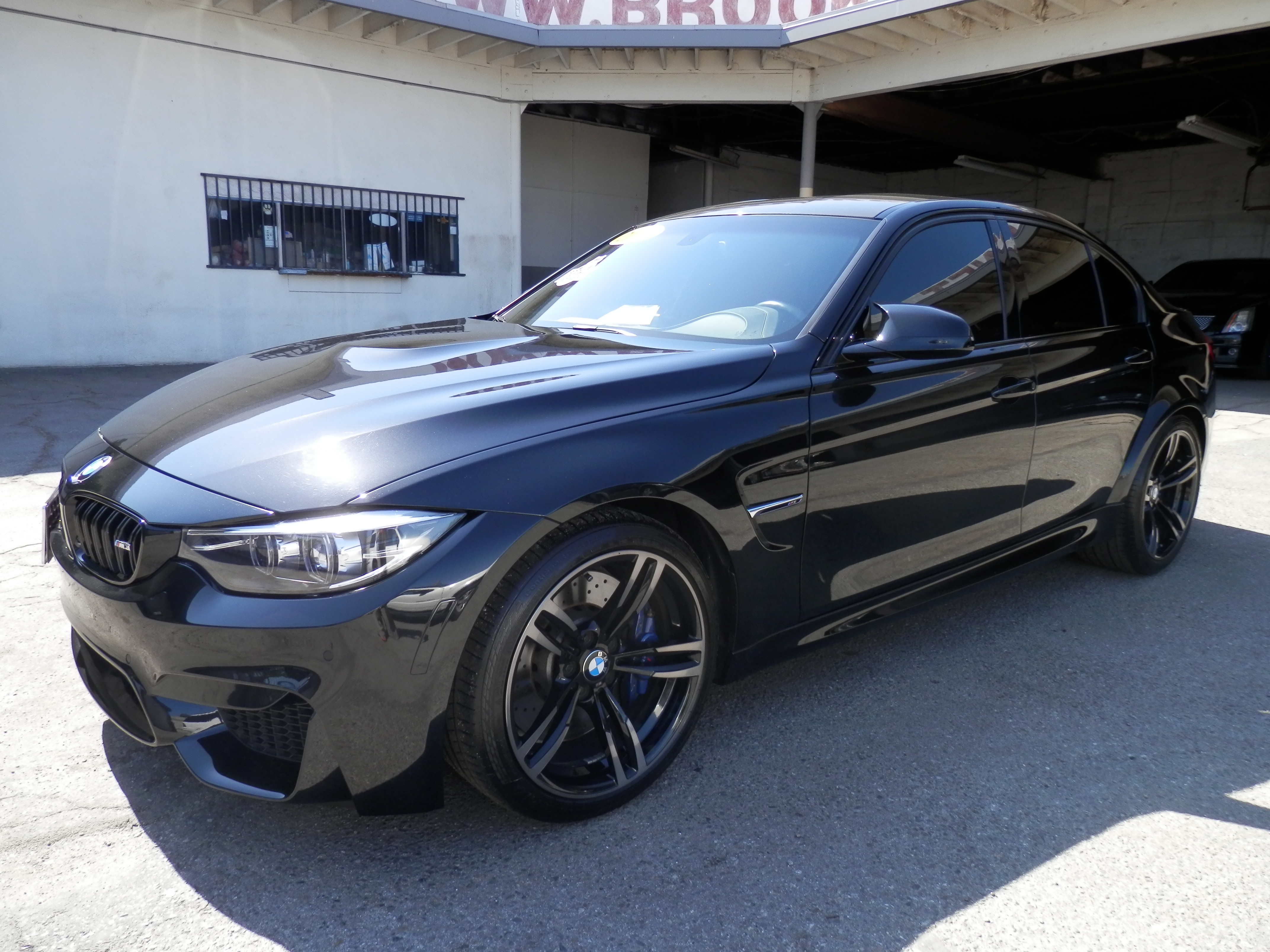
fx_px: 917
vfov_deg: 54.9
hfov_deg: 69.4
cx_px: 635
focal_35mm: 25
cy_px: 476
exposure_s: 1/250
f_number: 3
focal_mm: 4.5
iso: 80
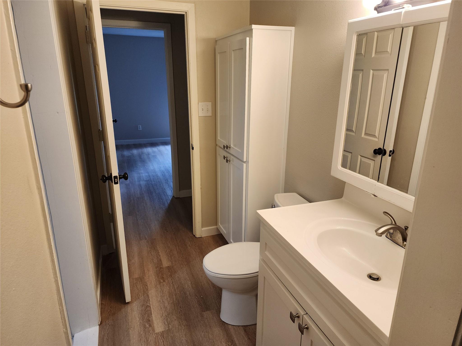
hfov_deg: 73.9
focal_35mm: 23
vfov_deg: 58.9
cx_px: 231
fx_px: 307
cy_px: 173
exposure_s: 1/120
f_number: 1.8
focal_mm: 6.4
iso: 200
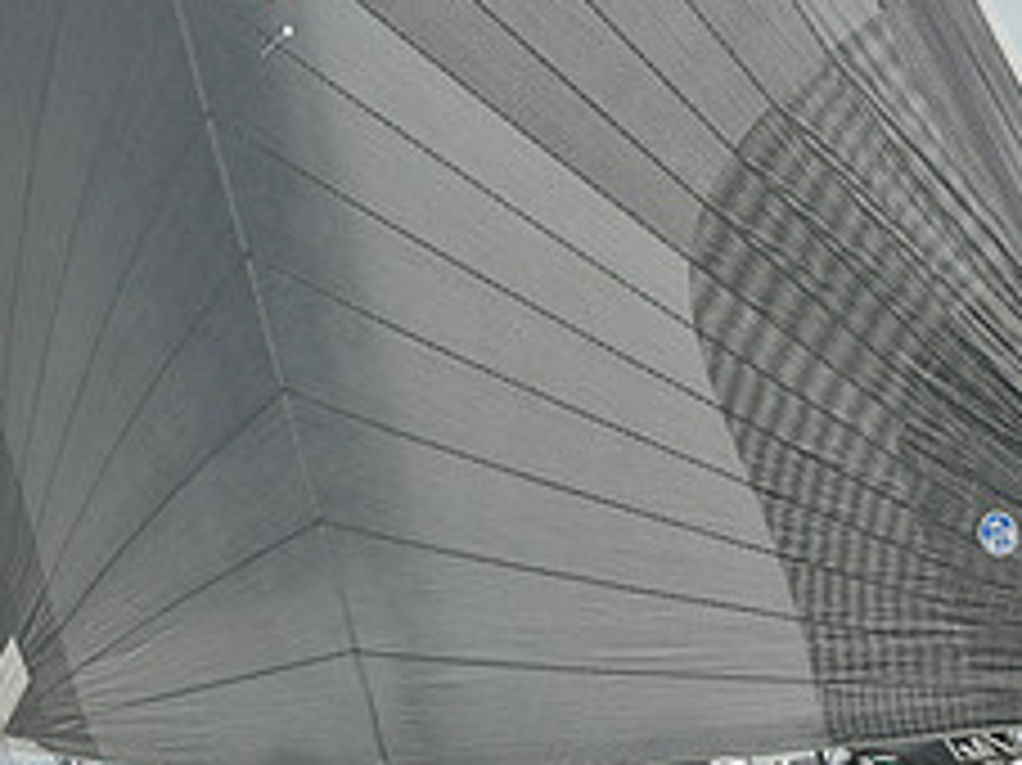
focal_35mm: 172
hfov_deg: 11.5
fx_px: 5075
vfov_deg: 8.6
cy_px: 637
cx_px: 770
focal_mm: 70
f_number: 5.6
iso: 250
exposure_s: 1/640
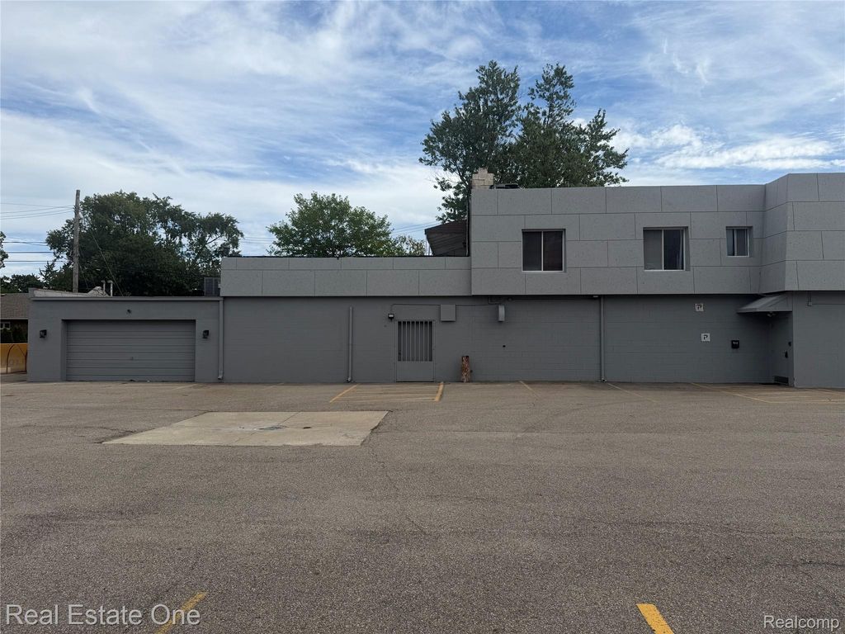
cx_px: 422
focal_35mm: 24
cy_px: 317
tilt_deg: +1.0
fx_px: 586
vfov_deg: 56.8
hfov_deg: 71.6
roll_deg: +0.1
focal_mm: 6.76
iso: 80
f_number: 1.78
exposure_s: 1/5319
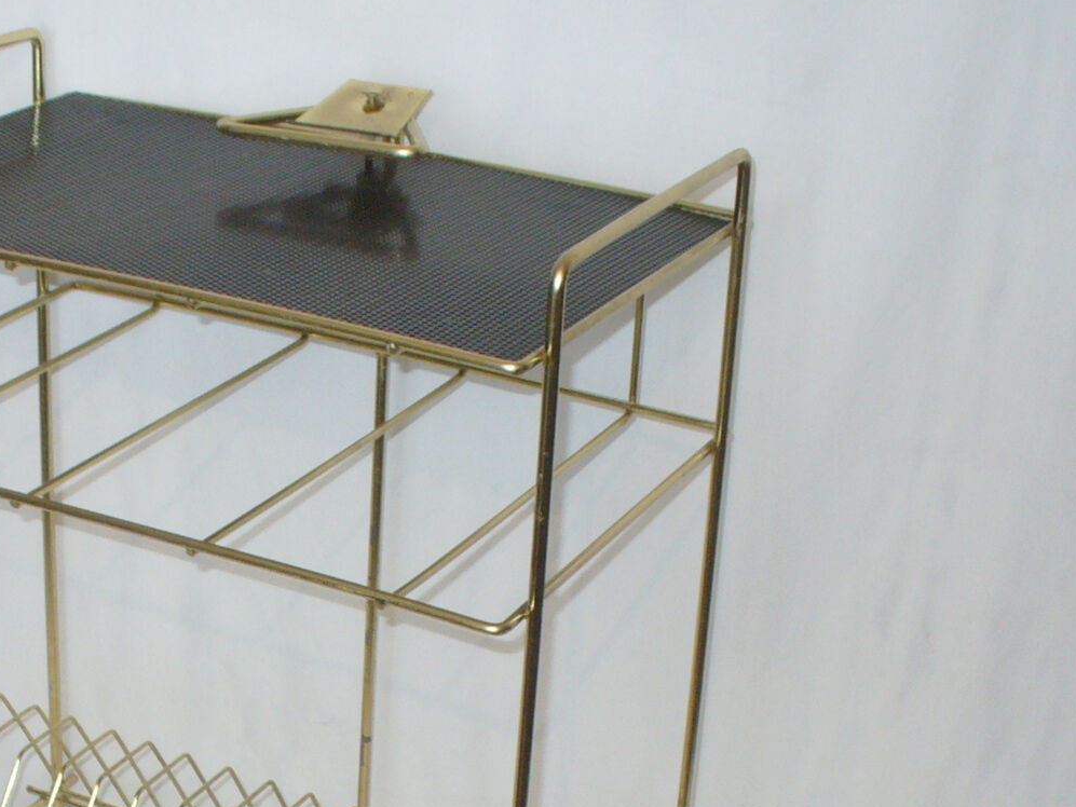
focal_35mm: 76
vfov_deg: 19.0
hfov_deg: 25.3
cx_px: 251
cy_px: 760
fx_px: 2363
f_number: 2.8
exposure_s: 1/8
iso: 125
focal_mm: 6.1
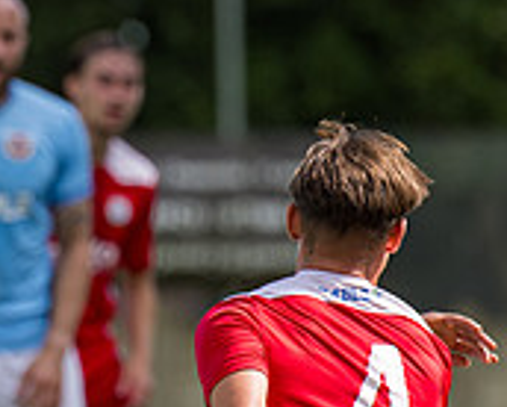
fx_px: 13370
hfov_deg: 2.2
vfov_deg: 1.7
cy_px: 229
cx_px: 64
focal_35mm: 890
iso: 125
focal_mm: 190
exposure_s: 1/2000
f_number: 2.8
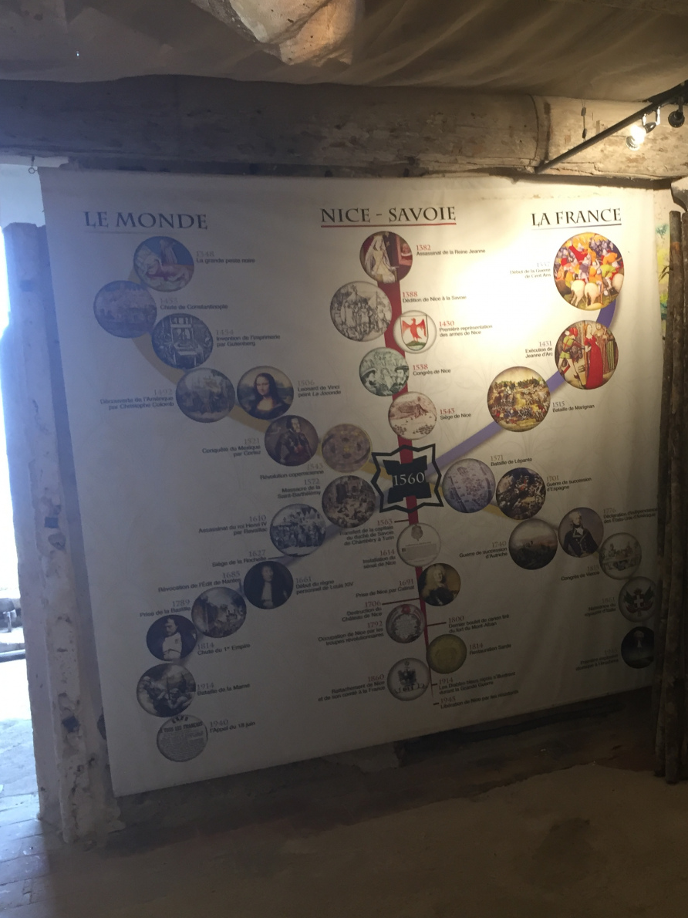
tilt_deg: -3.5
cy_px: 461
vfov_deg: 47.9
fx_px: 1034
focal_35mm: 39
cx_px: 575
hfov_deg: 35.3
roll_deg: +2.5
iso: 80
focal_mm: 4.15
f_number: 2.2
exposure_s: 1/33
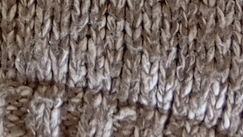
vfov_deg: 4.6
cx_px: 24
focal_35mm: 224
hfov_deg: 9.6
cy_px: -532
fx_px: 1444
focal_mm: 4.22
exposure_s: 1/50
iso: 872
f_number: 1.8
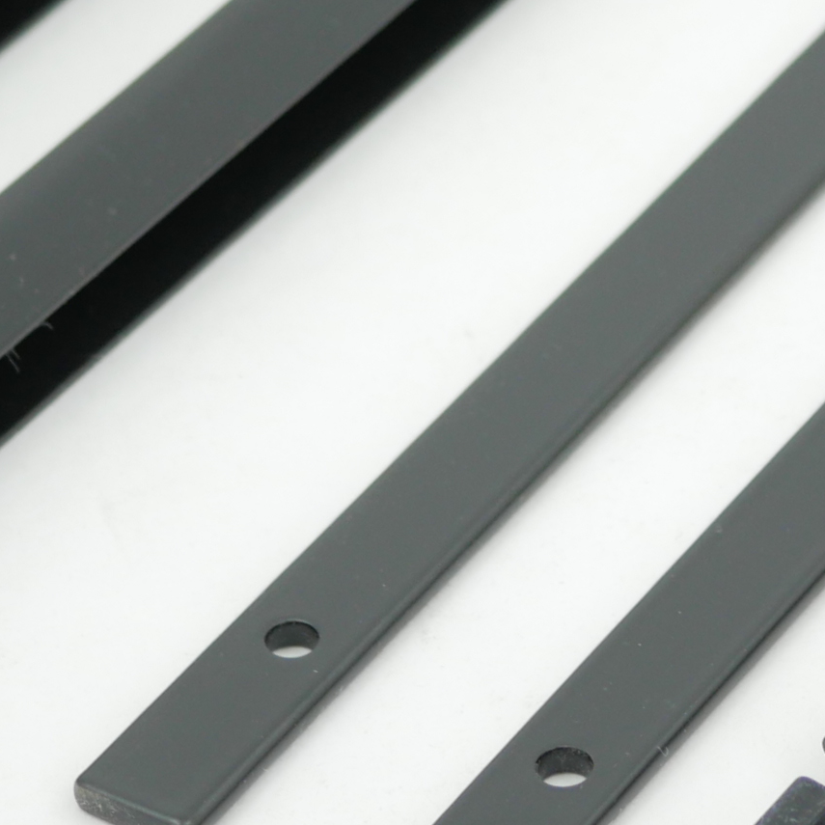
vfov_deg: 6.1
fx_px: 7685
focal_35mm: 285
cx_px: 674
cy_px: 157
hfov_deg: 6.1
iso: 200
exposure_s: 1/125
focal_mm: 30
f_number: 2.8
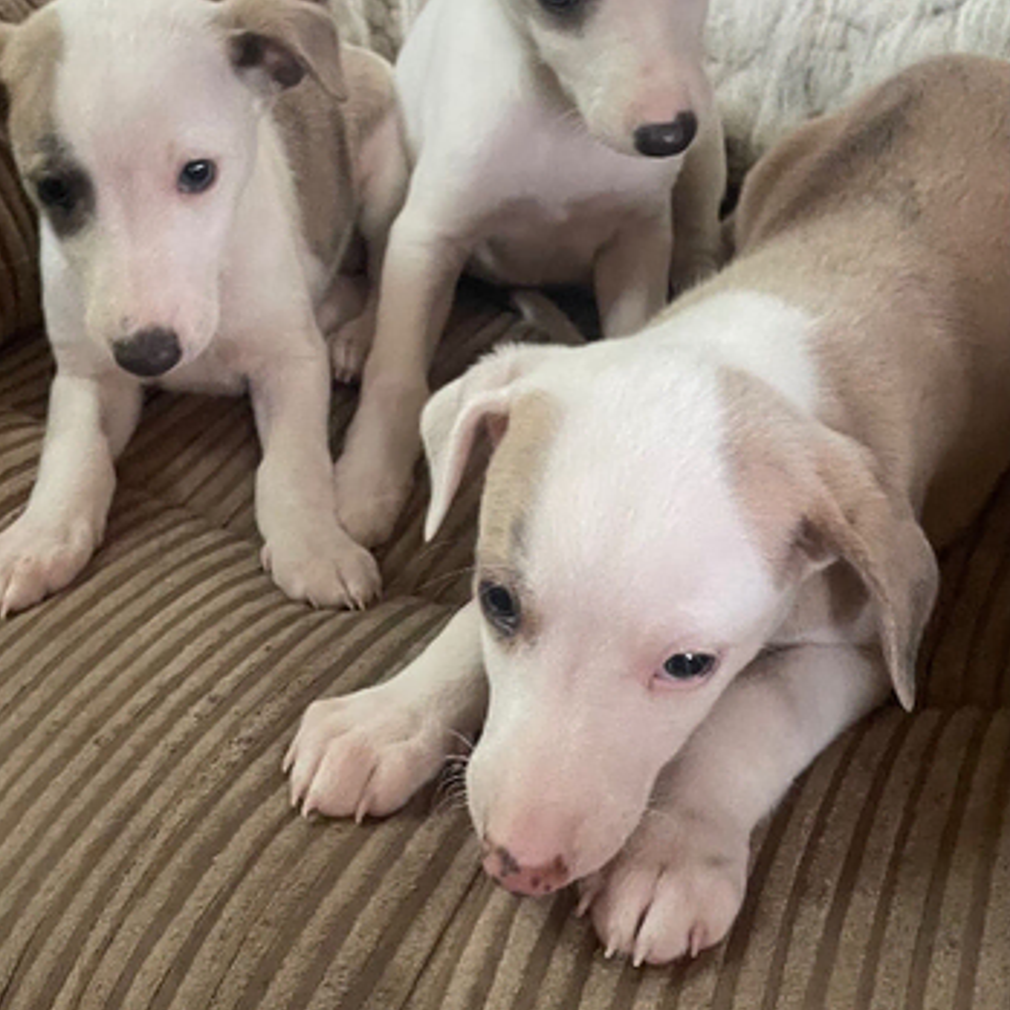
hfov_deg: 52.5
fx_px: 1023
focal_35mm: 31
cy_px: 334
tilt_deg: -30.2
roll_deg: +6.5
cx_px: 502
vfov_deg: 51.5
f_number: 1.6
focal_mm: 4.2
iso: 400
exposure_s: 1/44
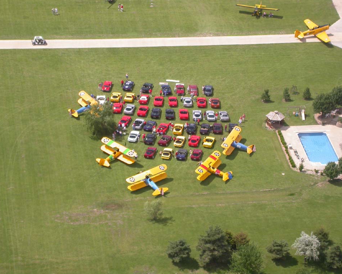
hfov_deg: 13.0
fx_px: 1498
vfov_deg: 10.4
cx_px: 158
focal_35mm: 148
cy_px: 136
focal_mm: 29.3
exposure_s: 1/422
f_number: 4.8
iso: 100
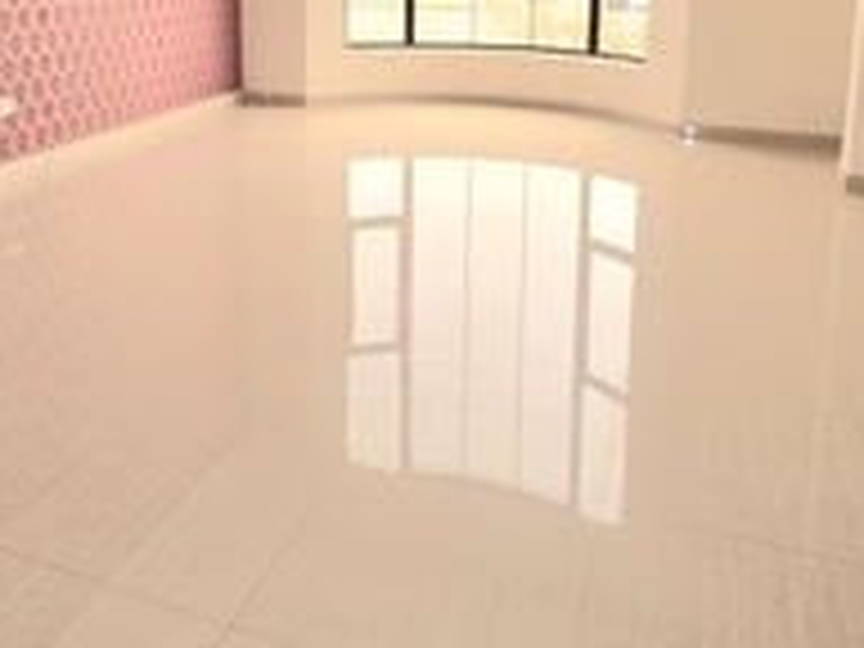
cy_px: 88
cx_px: 362
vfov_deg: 42.4
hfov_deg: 58.1
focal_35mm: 31
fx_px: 774
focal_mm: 2.2
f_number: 1.9
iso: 125
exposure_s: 1/60.2
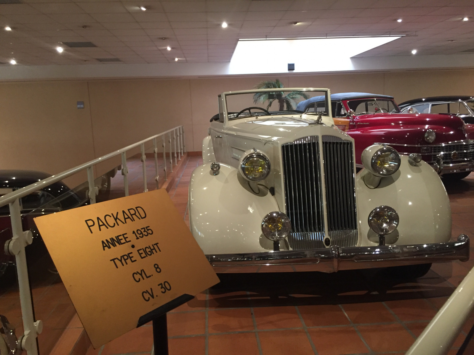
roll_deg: +1.4
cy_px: 178
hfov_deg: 61.7
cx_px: 237
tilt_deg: -9.4
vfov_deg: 48.2
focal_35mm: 29
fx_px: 397
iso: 250
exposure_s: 1/33
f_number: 2.2
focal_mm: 4.15
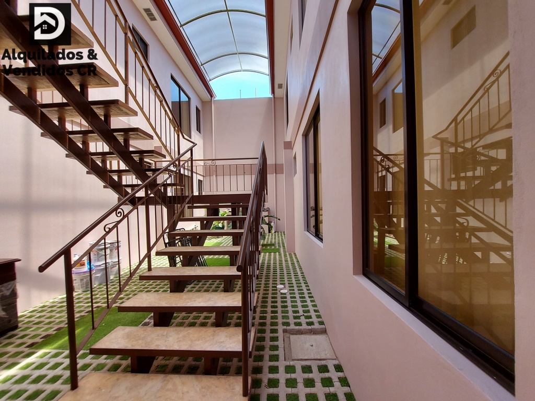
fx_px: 201
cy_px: 200
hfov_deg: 106.2
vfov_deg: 89.9
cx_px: 268
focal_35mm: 13
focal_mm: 1.74
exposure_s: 1/161
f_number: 2.2
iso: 50
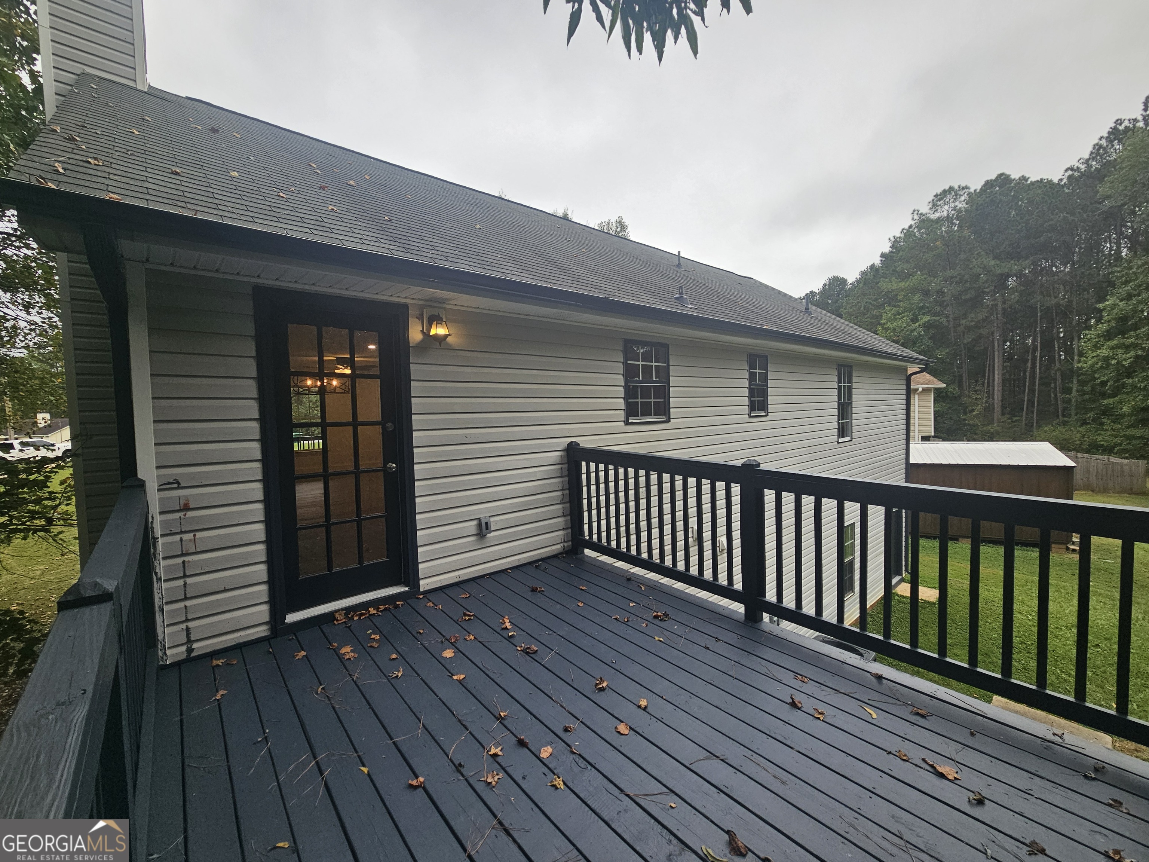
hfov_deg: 106.2
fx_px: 432
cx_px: 574
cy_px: 431
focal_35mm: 13
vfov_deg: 89.9
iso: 50
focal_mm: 2.2
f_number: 2.2
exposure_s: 1/322
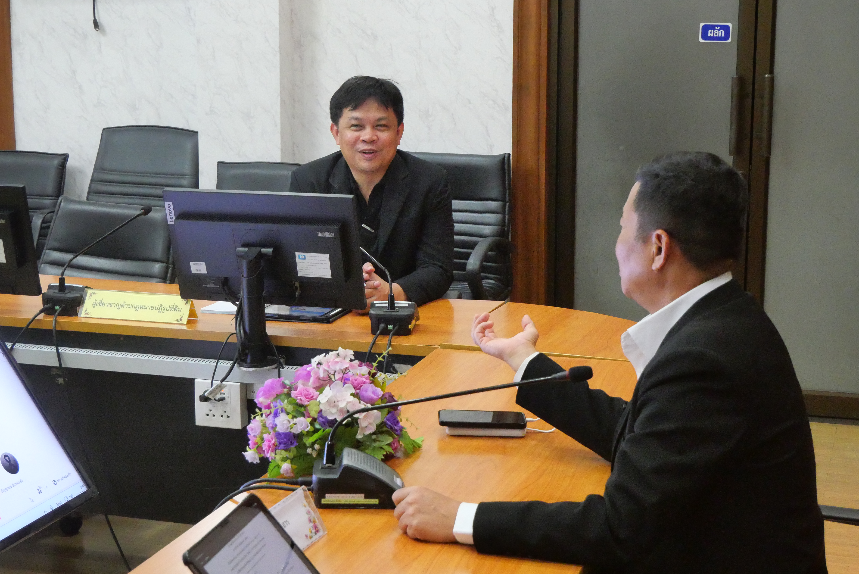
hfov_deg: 34.5
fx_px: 1385
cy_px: 287
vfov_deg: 23.4
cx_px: 430
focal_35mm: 58
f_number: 5.6
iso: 6400
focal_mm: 28
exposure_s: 1/100
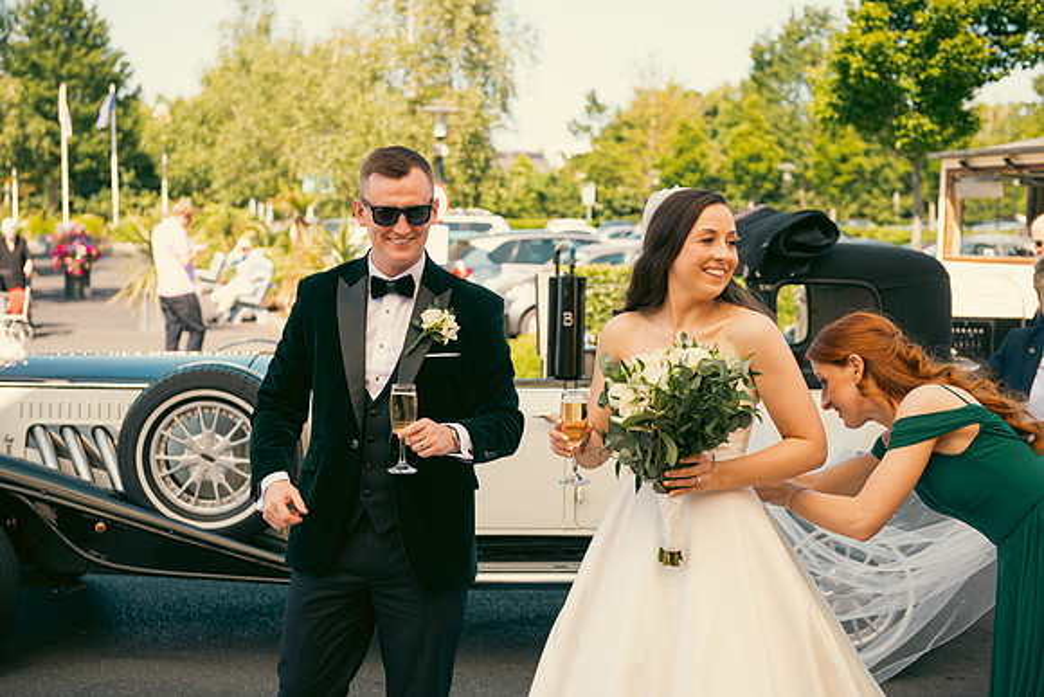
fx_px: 1595
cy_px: 348
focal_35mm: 55
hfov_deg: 36.2
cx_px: 522
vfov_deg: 24.6
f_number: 3.5
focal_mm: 55
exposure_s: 1/400
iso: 125
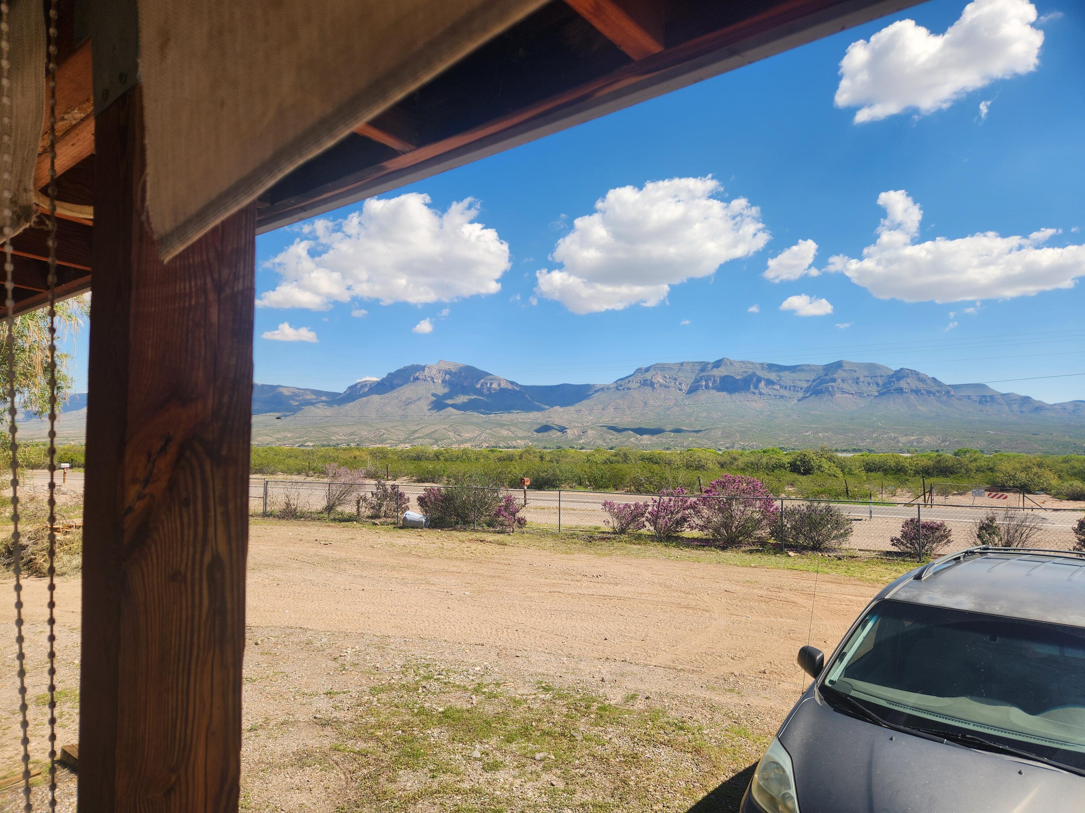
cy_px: 406
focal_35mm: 23
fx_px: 721
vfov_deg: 58.9
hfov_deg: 73.9
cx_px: 542
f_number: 1.8
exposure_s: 1/1429
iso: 20
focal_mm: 5.4
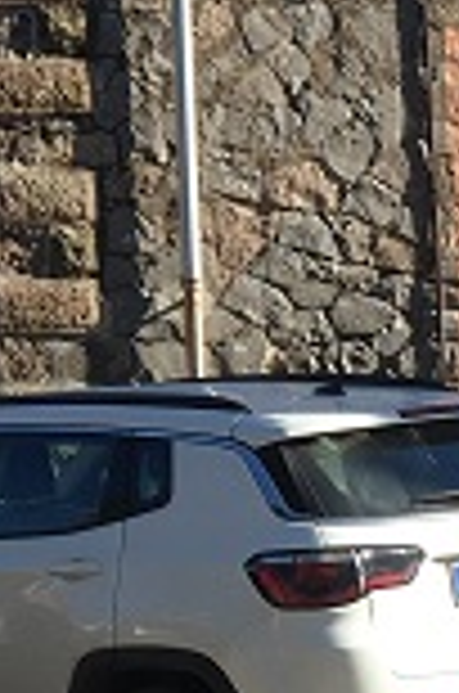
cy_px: 4
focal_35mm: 157
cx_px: -436
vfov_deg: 12.9
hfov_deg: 8.3
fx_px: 3016
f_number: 2.2
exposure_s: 1/761
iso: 25
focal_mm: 4.15
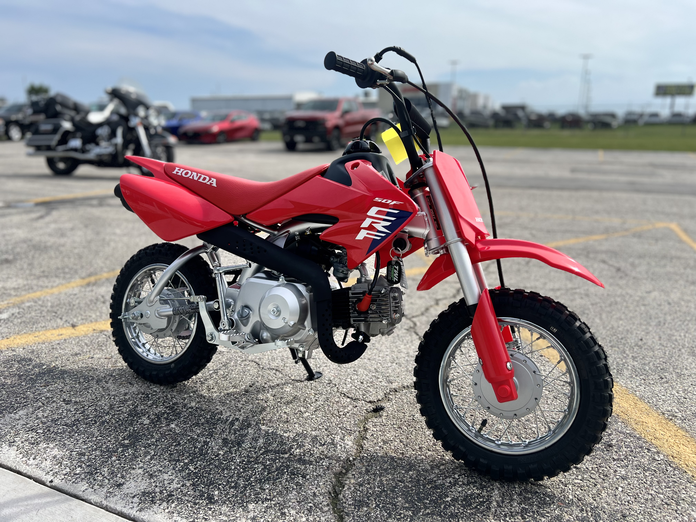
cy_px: 261
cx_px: 348
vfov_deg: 53.1
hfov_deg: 67.3
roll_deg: +0.3
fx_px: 523
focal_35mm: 26
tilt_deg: -14.3
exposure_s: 1/2513
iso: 50
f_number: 1.5
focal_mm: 5.7
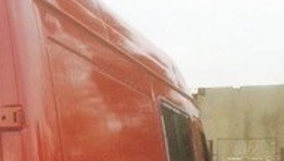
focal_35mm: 109
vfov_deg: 10.8
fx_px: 822
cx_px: -28
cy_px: 223
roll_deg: +0.1
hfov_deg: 18.8
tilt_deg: -3.4
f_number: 2.2
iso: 40
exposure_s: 1/50
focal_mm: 4.15
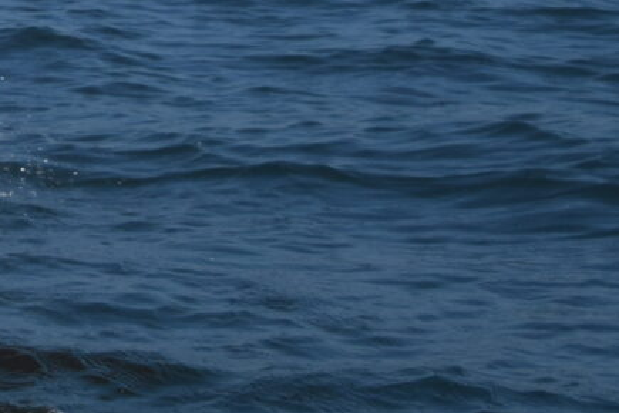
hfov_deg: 8.5
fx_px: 3645
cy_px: -372
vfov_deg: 6.3
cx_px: -1059
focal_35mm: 212
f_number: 11
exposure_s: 1/500
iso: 200
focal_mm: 24
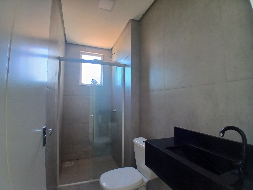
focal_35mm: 17
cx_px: 126
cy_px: 95
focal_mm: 1.4
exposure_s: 1/40
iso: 80
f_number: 2.2
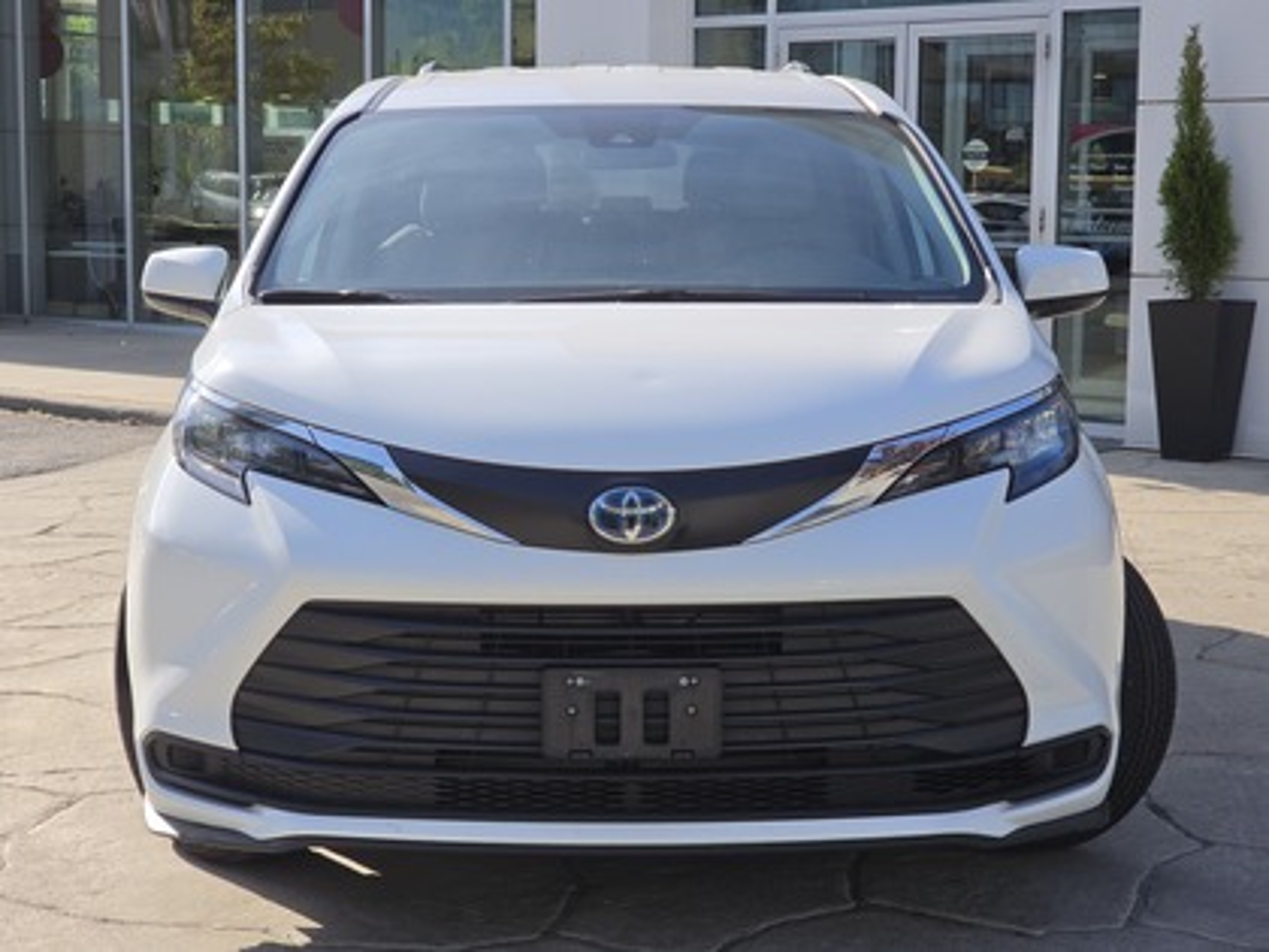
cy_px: 476
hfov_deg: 28.2
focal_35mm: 69
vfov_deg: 21.3
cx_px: 634
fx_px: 2529
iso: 25
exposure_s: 1/657
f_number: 2.4
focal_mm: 7
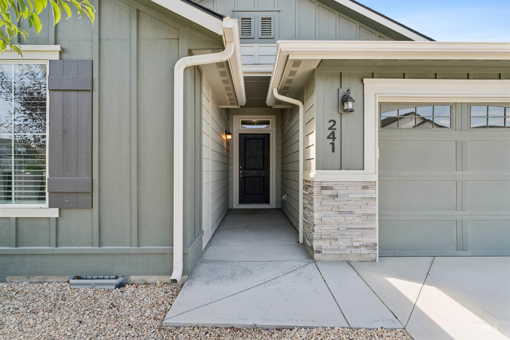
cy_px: 170
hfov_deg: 90.6
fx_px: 252
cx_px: 255
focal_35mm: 18
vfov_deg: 68.0
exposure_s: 1/25
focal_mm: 17.8
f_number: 13
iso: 400
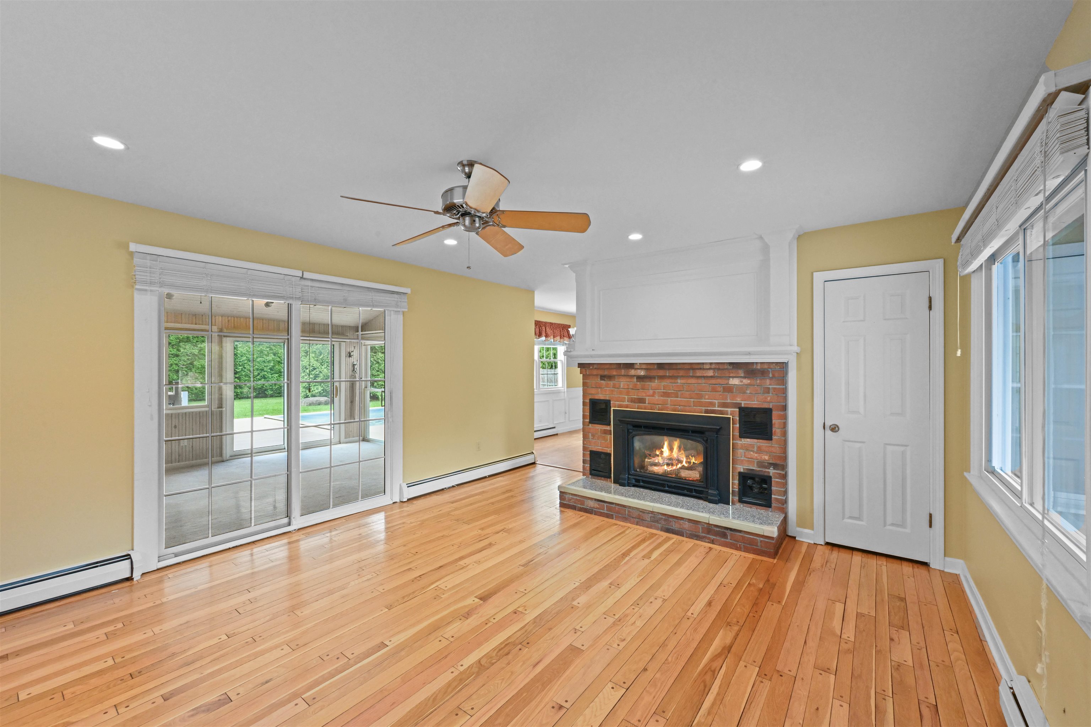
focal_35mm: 14
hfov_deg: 104.3
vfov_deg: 81.2
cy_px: 364
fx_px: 424
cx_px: 546
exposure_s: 1/10
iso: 2000
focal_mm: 14
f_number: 14
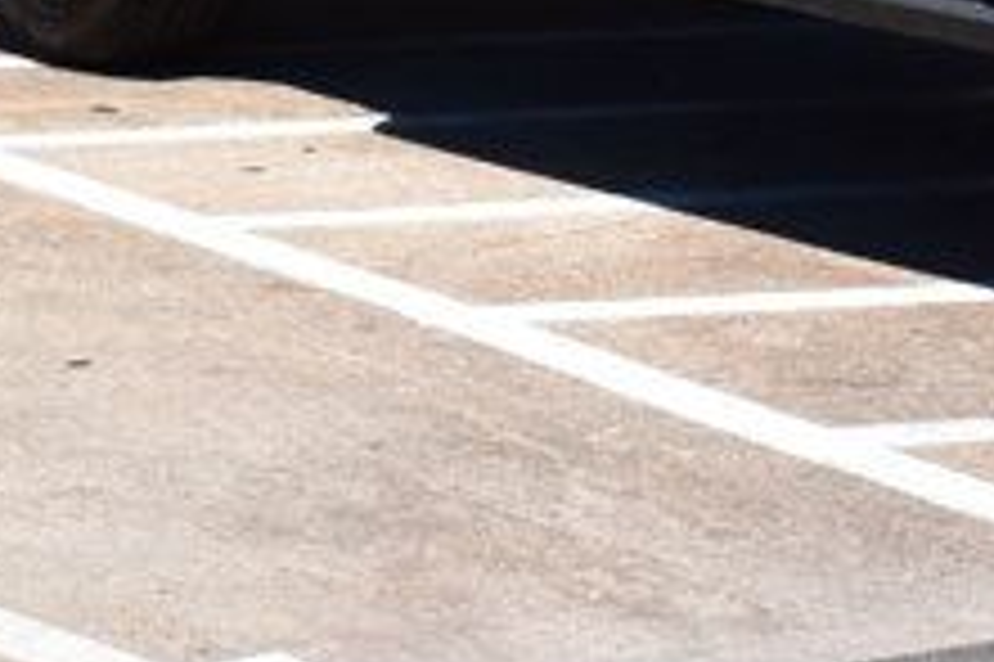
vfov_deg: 6.2
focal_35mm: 215
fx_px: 5940
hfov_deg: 9.6
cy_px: -743
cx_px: 328
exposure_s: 1/500
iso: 400
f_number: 11
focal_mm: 31
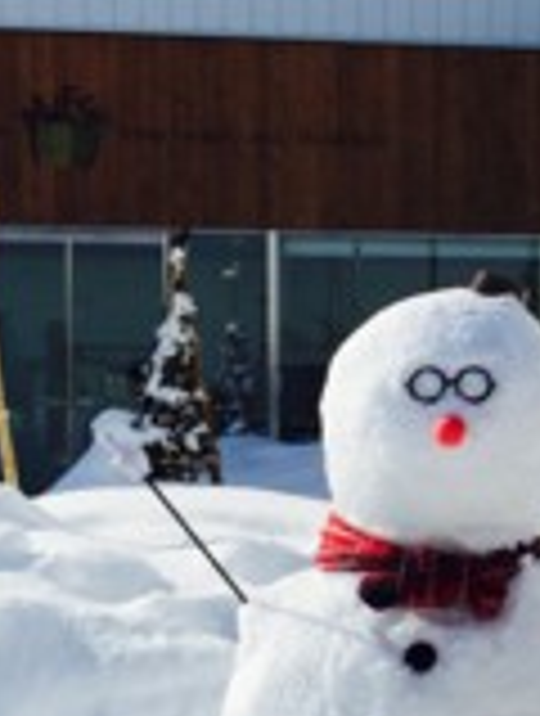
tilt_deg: -4.4
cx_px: 675
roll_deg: -1.6
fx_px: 1699
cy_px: 504
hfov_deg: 17.1
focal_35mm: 82
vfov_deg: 23.6
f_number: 2.2
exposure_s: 1/5650
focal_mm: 4.15
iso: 32
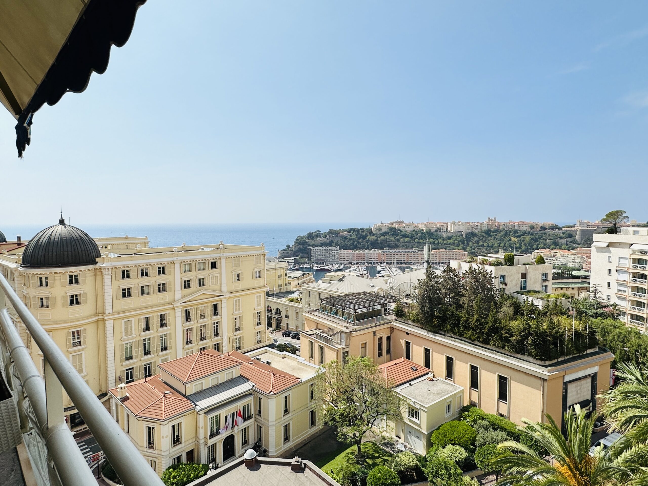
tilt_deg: -3.5
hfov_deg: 102.1
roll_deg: +0.6
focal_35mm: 14
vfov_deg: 85.7
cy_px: 243
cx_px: 324
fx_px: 262
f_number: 2.2
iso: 50
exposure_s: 1/3731
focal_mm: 2.22
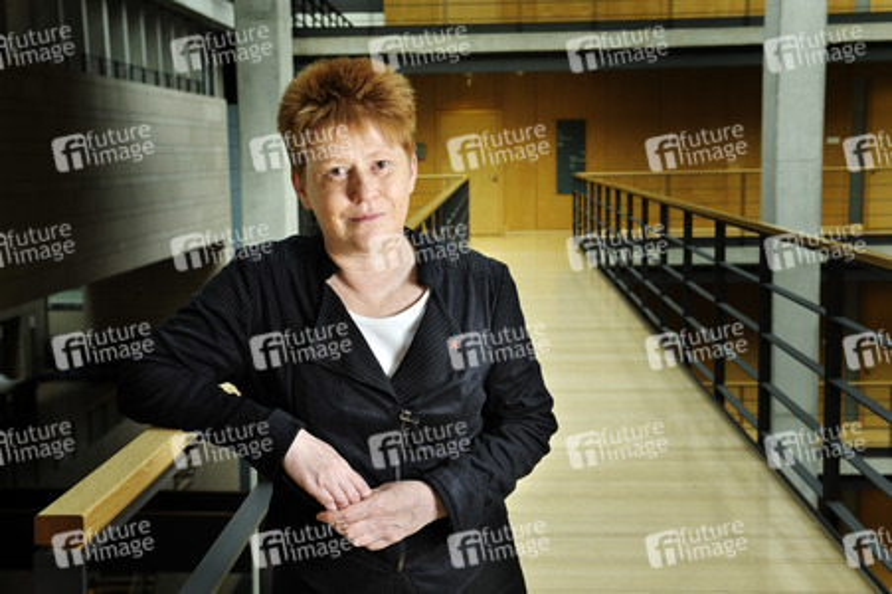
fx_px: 1238
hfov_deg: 39.6
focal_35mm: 50
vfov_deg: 27.0
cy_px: 297
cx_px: 446
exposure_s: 1/60
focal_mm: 50
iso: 400
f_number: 5.6
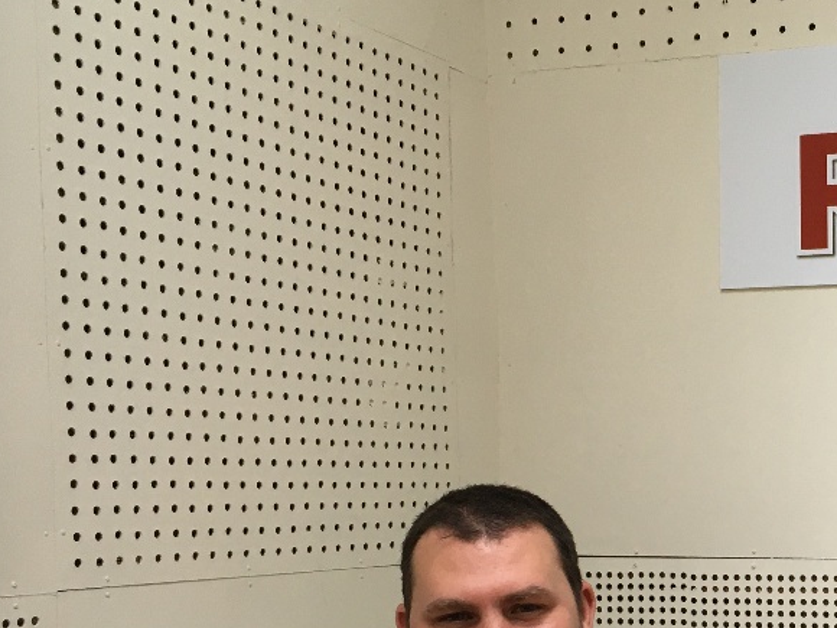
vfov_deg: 22.1
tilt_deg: -4.9
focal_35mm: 64
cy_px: 618
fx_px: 1547
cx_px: 911
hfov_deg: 27.8
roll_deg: +0.2
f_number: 2.2
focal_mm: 4.15
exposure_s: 1/30
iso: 25
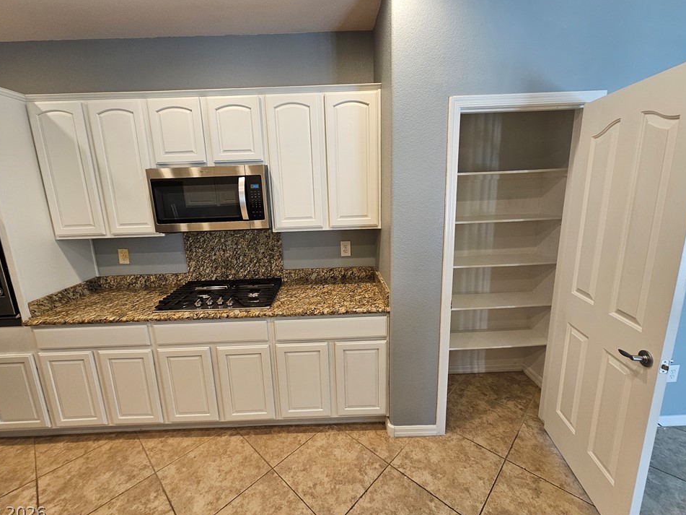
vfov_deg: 85.6
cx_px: 336
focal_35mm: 14
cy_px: 247
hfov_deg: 102.1
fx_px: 277
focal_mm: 2.2
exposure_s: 1/60
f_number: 2.2
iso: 160
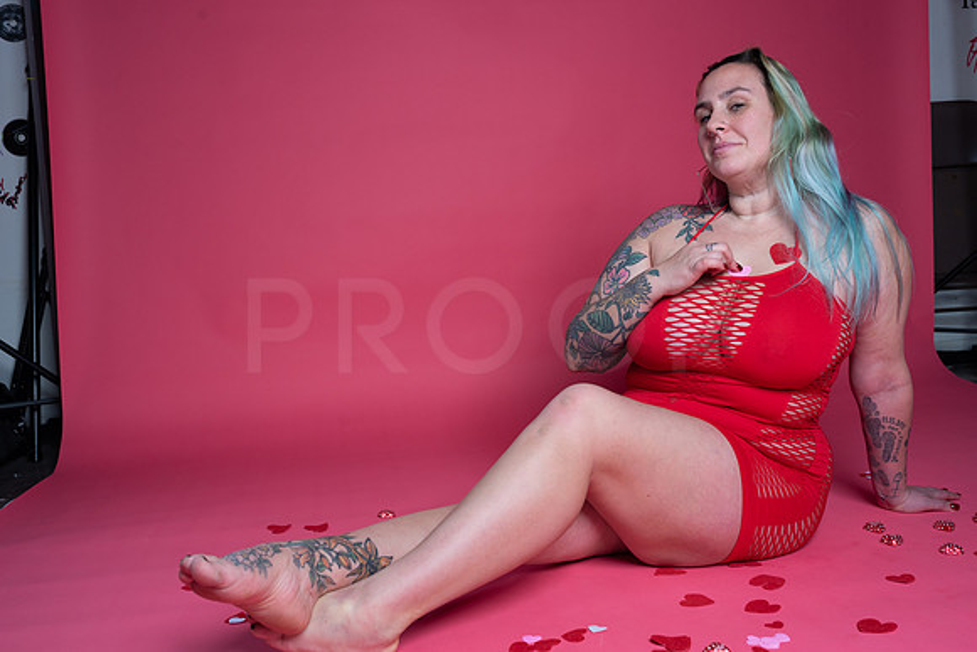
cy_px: 326
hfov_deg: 54.4
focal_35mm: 35
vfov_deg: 37.9
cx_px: 488
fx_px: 950
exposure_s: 1/160
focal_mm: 35
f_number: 8
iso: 100
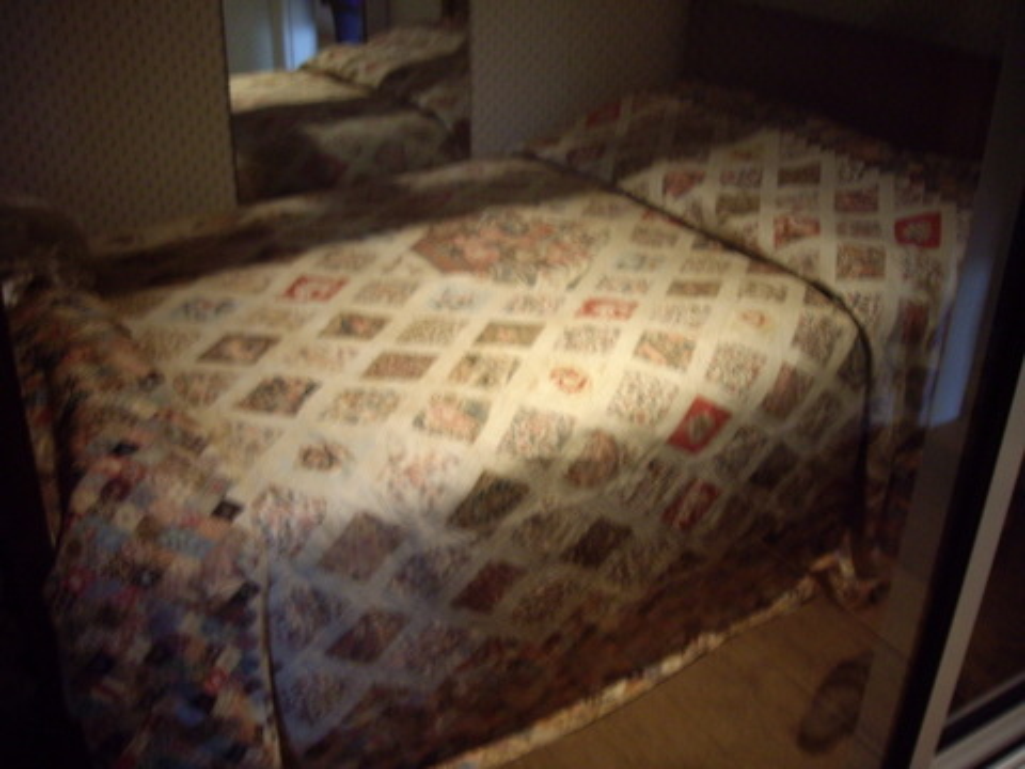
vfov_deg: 37.7
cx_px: 512
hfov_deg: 49.0
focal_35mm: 38
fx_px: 1125
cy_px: 384
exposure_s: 1/10
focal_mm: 6.2
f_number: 2.7
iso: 200
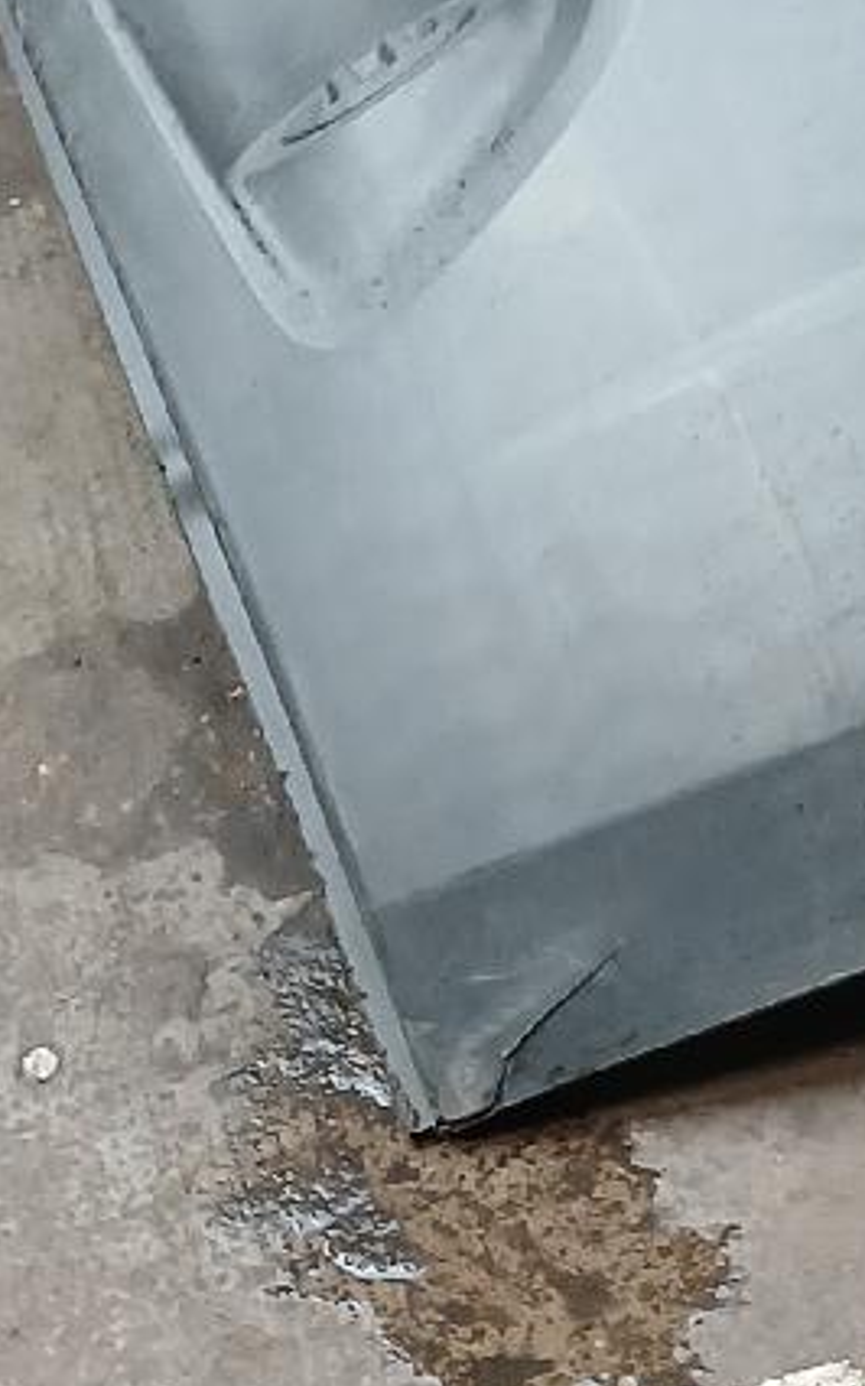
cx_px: -176
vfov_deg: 14.9
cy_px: 2534
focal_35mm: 121
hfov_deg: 10.6
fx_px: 4567
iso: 100
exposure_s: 1/50.3
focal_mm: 3.98
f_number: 1.8
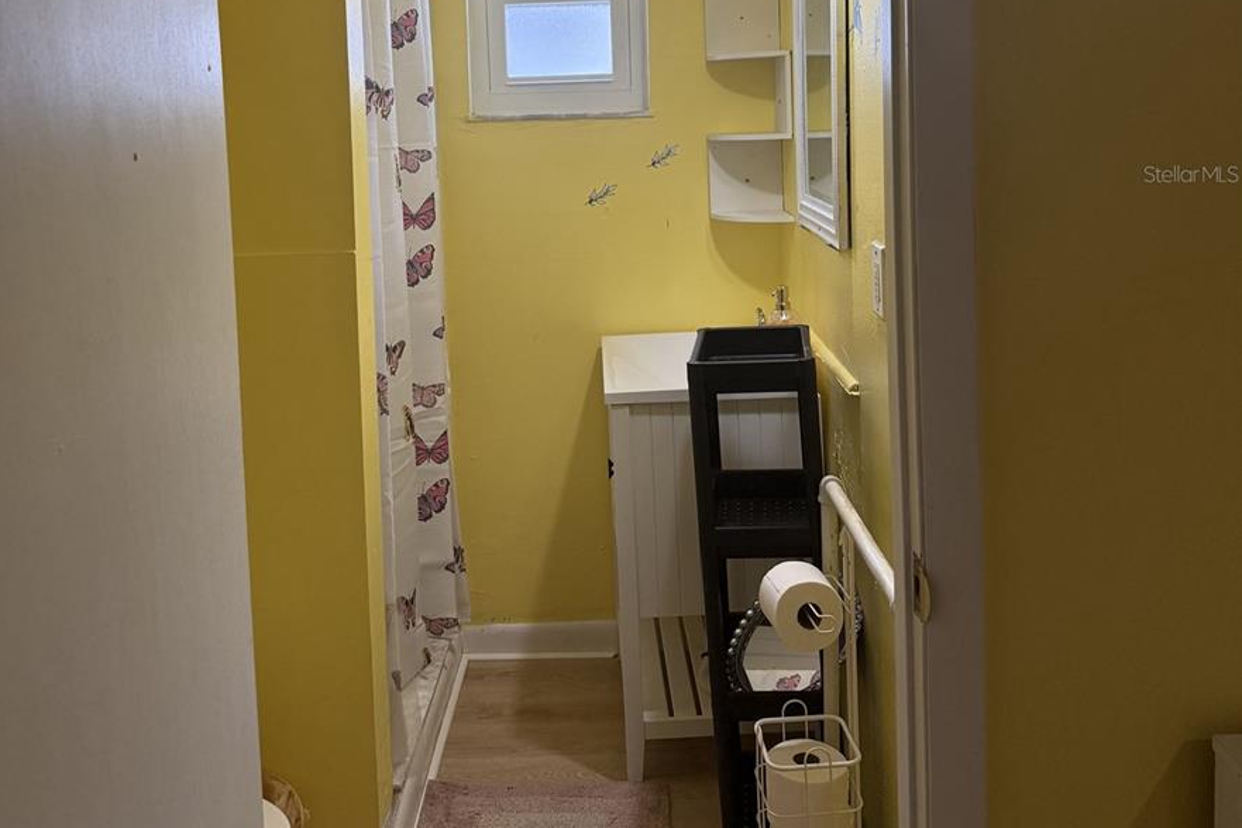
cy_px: 173
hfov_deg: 55.8
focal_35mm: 34
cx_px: 609
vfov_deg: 37.6
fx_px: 1173
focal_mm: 6.76
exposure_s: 1/163
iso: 200
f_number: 1.78
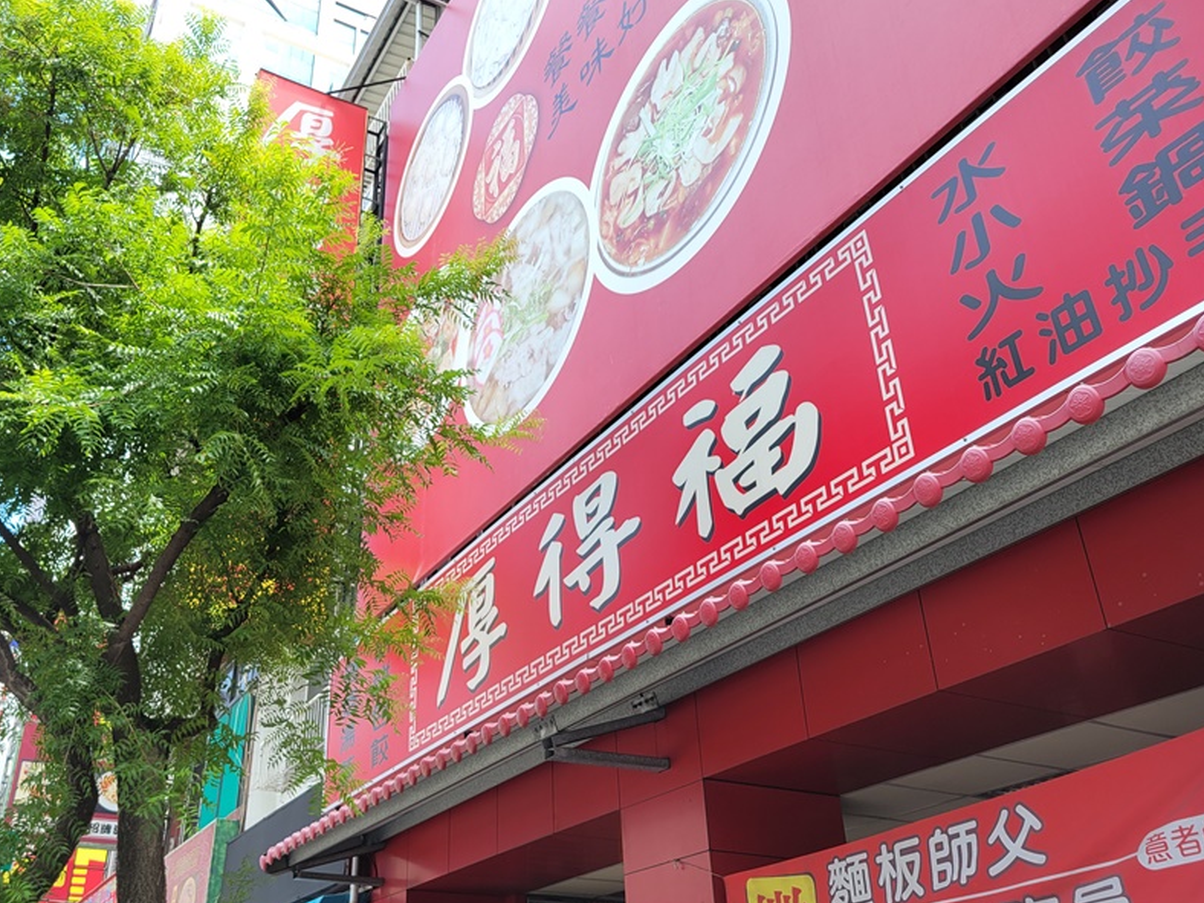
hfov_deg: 55.2
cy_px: 423
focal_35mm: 33
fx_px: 1148
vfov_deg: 42.9
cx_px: 529
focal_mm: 5.4
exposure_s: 1/389
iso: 40
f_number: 1.8
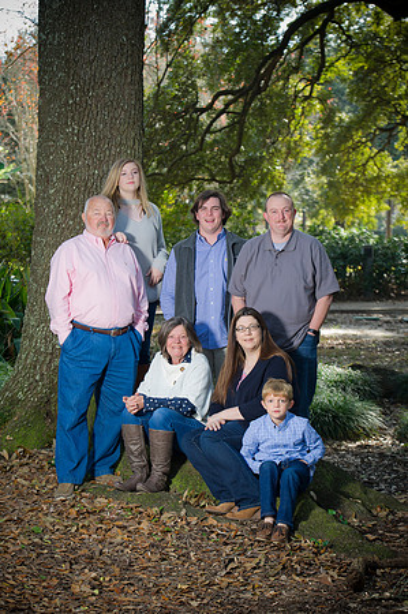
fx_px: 1533
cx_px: 204
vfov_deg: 22.6
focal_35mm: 90
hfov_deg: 15.2
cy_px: 307
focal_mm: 90
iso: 160
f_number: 5
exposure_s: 1/80
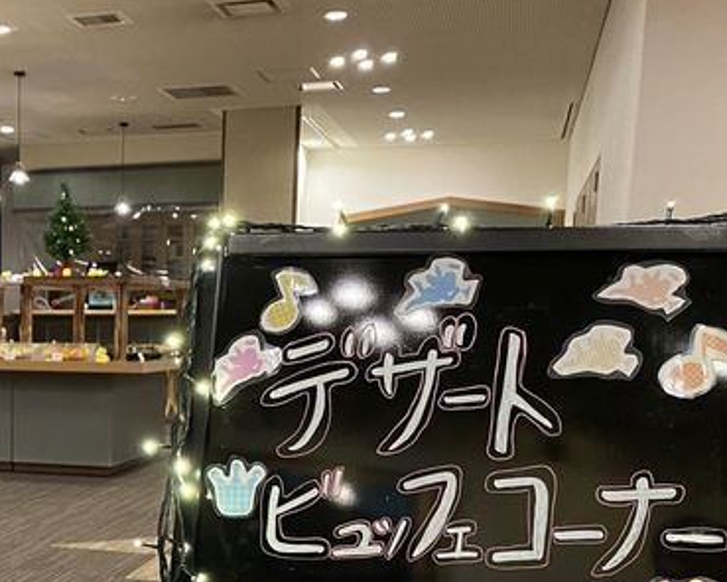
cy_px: 510
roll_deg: -0.1
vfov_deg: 26.3
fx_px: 1205
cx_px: 29
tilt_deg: -7.7
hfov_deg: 31.5
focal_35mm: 56
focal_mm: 4.25
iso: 640
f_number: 1.8
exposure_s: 1/33
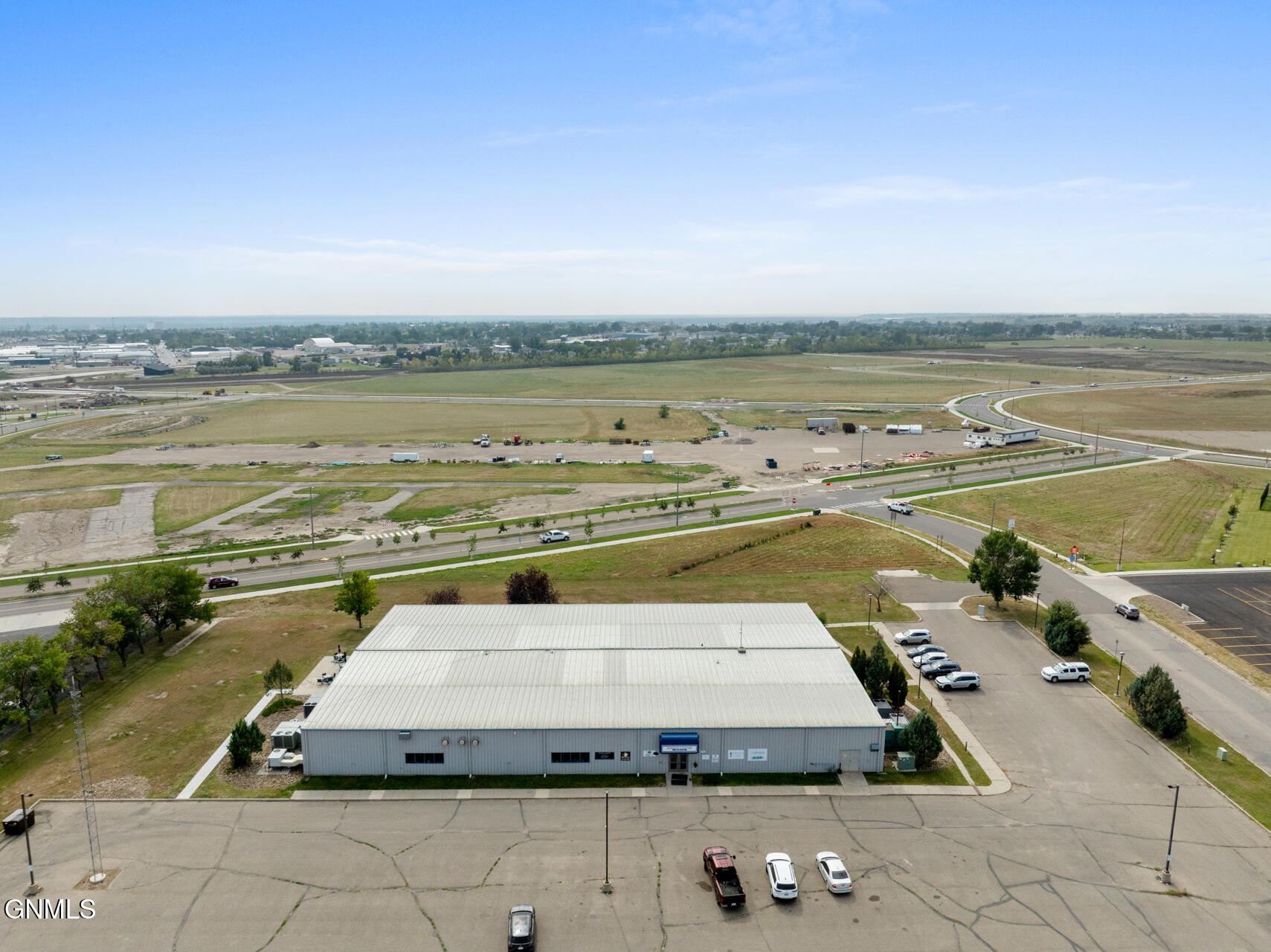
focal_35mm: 24
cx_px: 636
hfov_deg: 71.6
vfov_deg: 56.8
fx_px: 881
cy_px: 476
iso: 200
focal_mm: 12.29
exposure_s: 1/400
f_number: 6.3
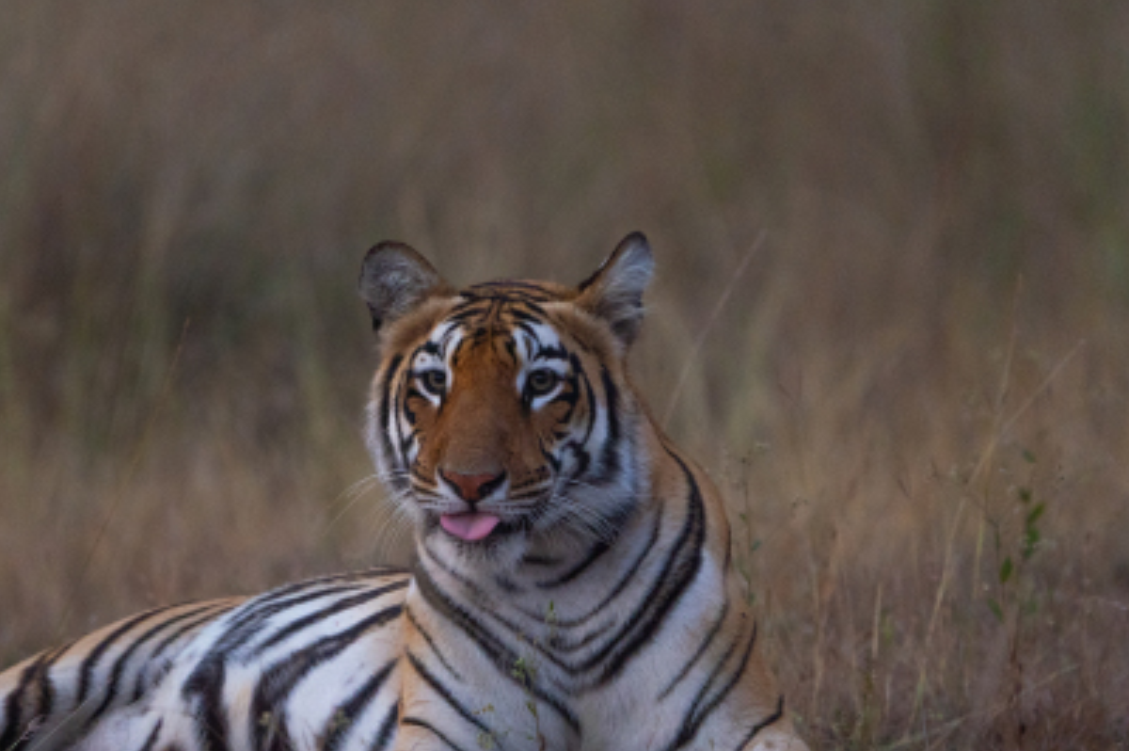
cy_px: 423
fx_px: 28232
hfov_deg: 2.3
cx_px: 398
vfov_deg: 1.5
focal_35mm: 901
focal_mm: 600
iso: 2500
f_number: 6.3
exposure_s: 1/125
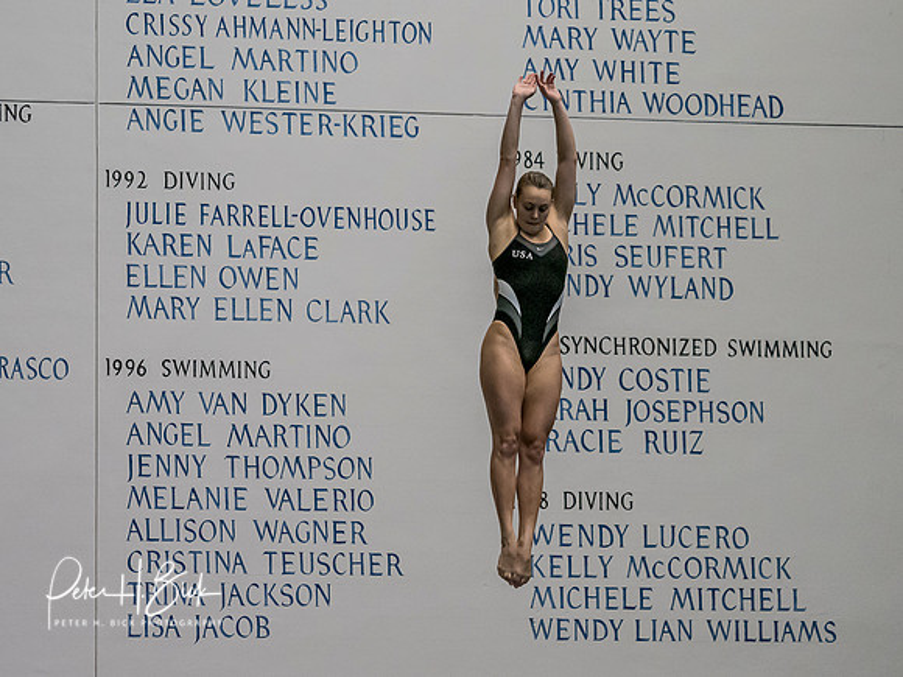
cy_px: 320
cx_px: 517
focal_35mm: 201
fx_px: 5235
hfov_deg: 9.9
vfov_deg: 7.4
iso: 4000
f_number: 2.8
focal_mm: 82
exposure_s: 1/1600
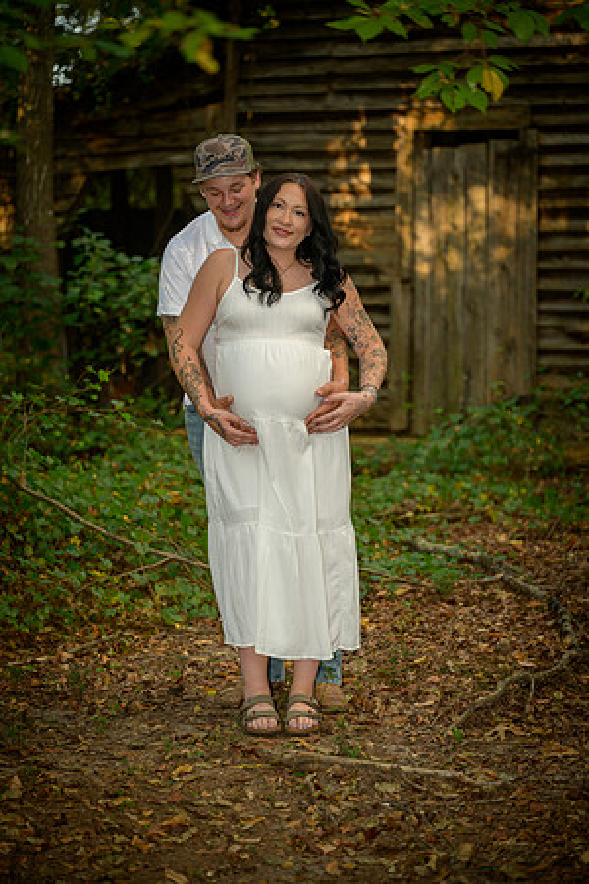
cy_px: 442
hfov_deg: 13.0
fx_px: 2577
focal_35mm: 105
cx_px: 294
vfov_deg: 19.5
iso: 200
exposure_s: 1/60
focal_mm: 105
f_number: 3.3
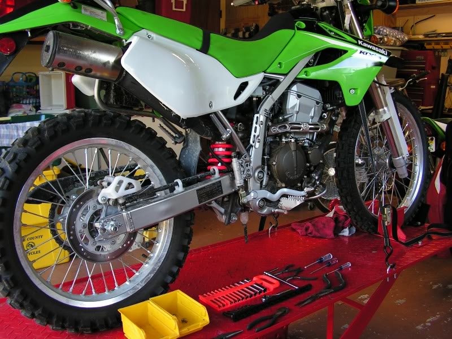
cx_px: 226
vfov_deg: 39.7
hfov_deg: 51.4
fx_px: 470
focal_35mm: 36
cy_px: 170
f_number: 3.2
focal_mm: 6
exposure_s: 1/40
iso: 100
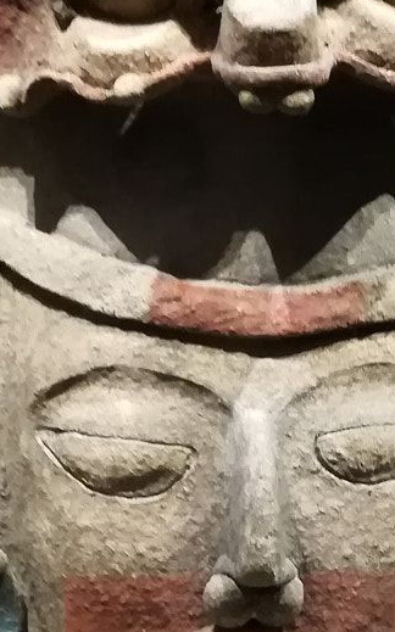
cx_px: 266
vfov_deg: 24.3
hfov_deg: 15.3
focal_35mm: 85
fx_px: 1465
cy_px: 415
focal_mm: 3.83
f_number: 2.2
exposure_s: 1/20
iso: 640
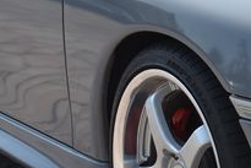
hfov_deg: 8.8
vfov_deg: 6.0
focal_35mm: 230
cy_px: 67
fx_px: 1605
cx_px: 353
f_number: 10
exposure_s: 1/400
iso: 500
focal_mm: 46
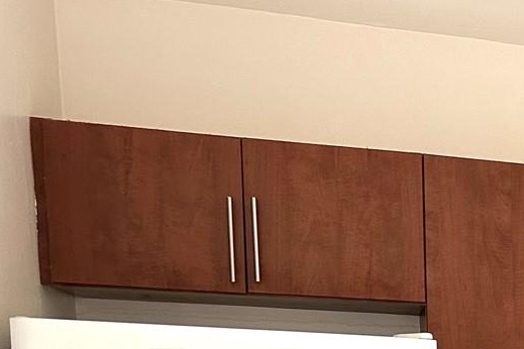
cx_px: 777
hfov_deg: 22.0
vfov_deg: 15.8
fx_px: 1121
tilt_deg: -8.5
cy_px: 574
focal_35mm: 77
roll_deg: -0.7
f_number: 1.78
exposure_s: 1/121
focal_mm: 6.86
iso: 200
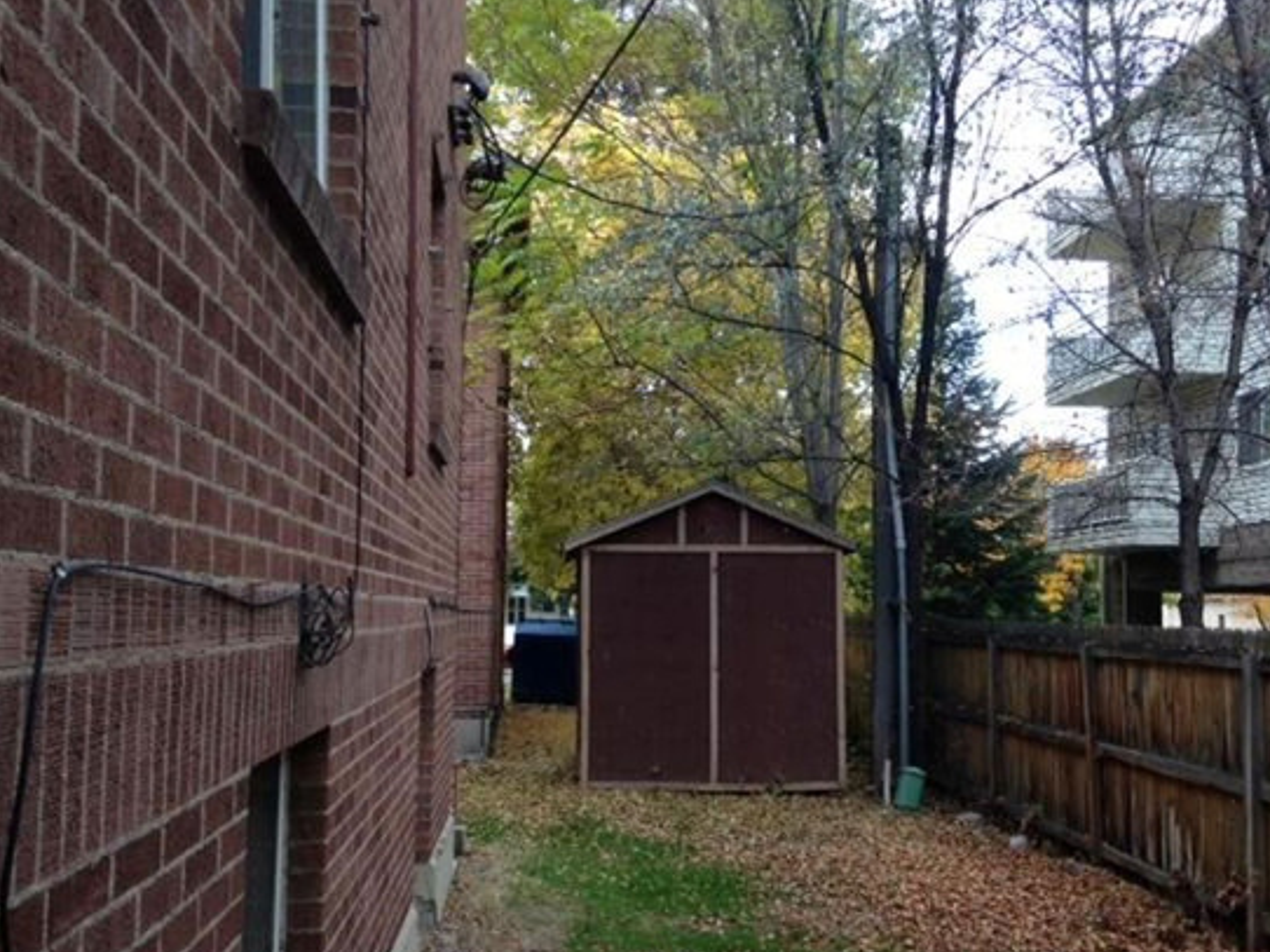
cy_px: 537
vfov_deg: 36.7
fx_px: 1430
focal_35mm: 39
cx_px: 710
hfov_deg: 47.8
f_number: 2.4
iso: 64
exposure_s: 1/60
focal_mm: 4.12
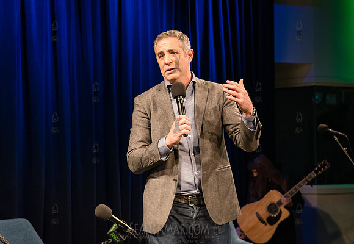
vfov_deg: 18.1
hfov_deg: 26.0
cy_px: 116
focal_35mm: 77
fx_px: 767
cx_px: 193
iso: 3200
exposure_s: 1/250
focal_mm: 66
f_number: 4
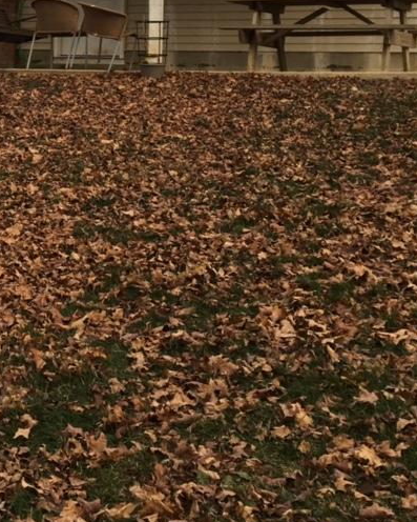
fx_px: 1126
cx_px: -107
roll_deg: -3.0
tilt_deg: +2.4
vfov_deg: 25.3
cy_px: 64
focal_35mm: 73
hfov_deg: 19.5
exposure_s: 1/206
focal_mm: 4.15
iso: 25
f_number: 2.2
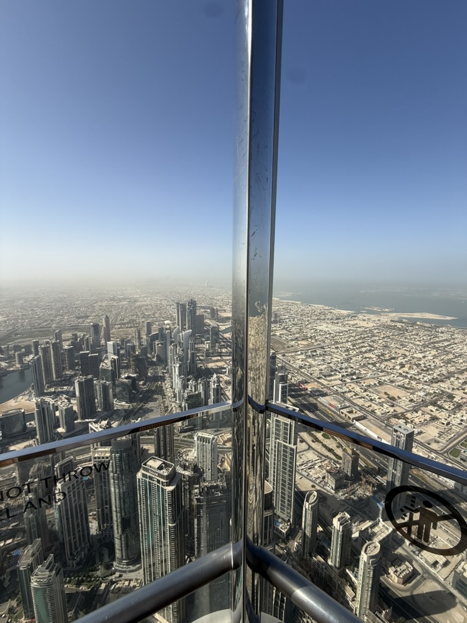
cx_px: 234
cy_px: 312
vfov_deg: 102.1
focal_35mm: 14
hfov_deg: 85.7
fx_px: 252
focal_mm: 2.22
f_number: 2.2
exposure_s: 1/3289
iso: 50
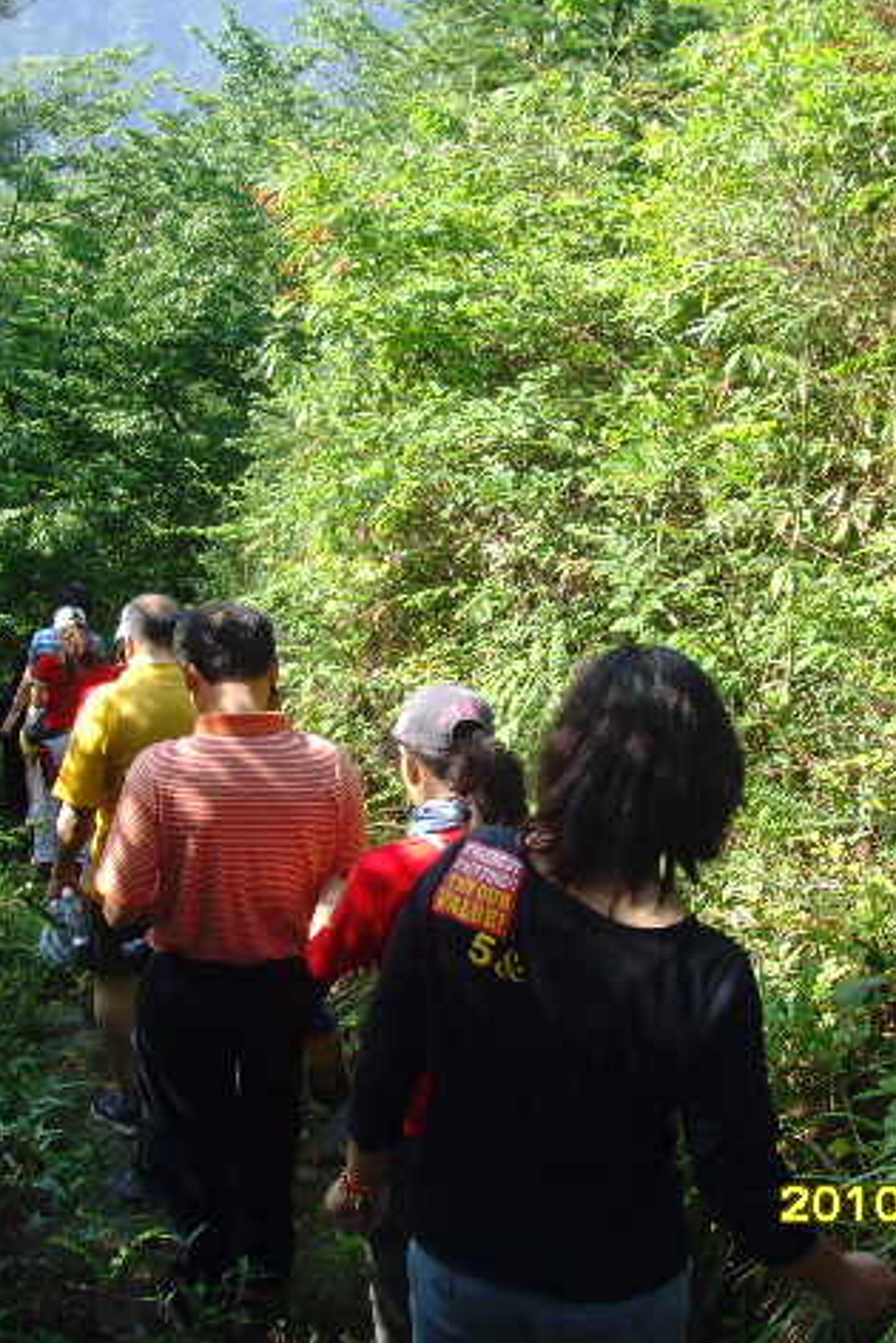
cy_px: 663
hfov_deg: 24.6
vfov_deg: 36.2
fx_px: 2052
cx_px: 495
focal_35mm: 55
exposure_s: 1/180
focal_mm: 6.6
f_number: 3.5
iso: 80
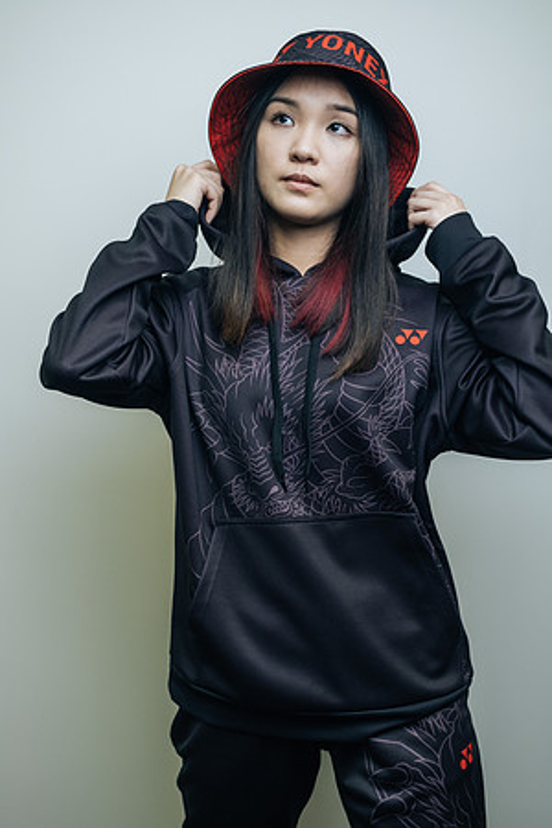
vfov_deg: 53.1
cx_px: 276
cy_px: 414
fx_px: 828
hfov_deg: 36.9
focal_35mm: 36
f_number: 3.2
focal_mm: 24.2
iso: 400
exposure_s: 1/125
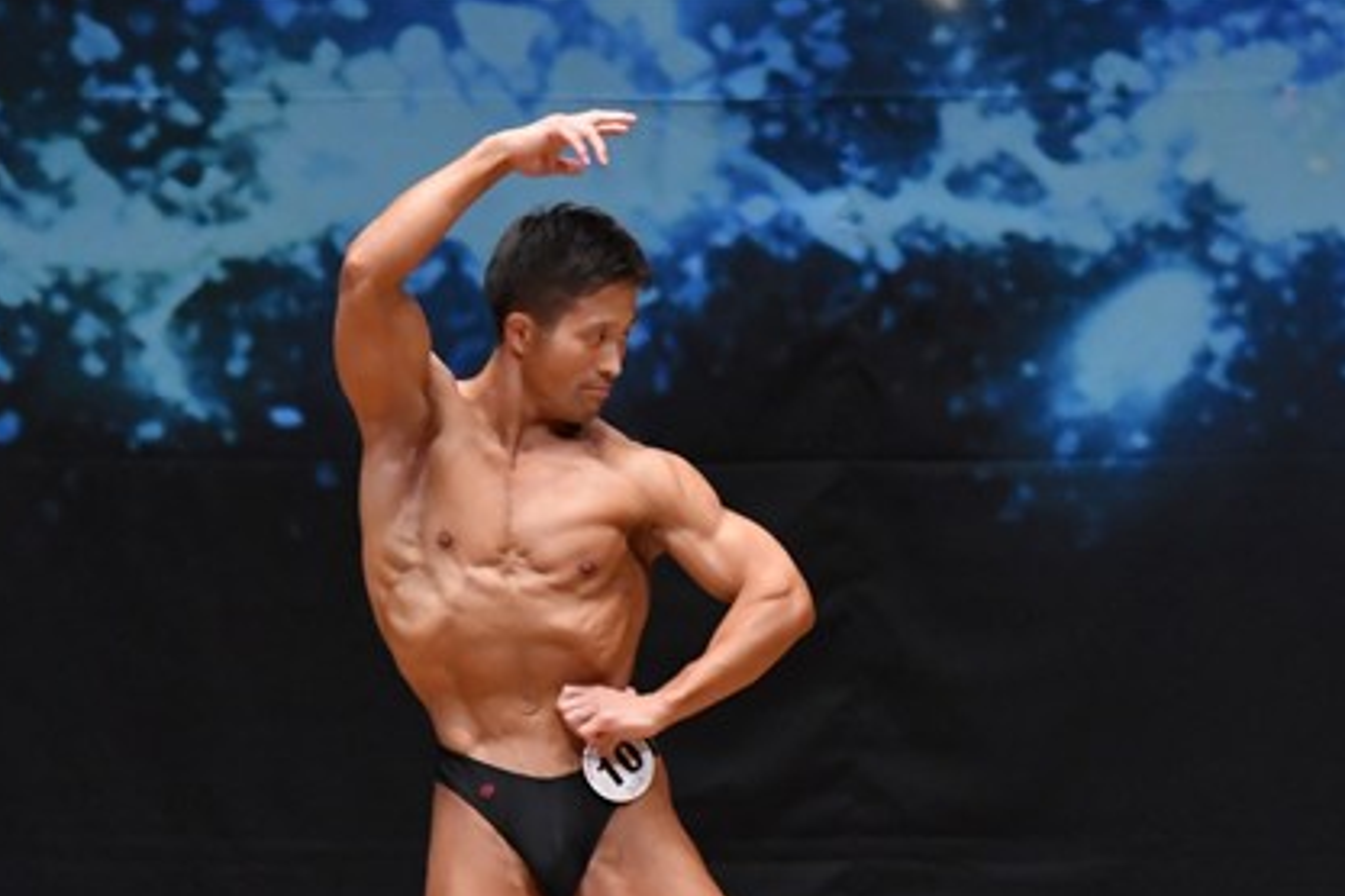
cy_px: 815
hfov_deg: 4.3
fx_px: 17708
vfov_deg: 2.9
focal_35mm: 474
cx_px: 740
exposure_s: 1/400
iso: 5000
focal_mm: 170
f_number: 5.6
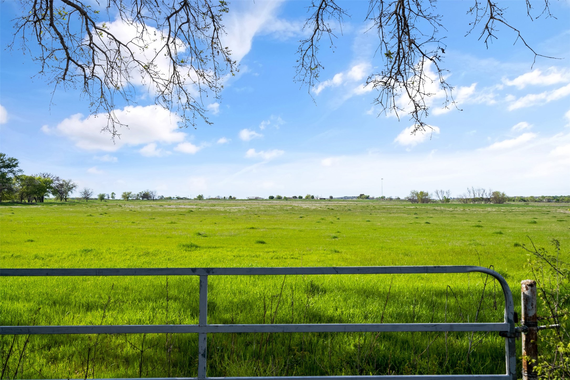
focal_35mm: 35
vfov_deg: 37.9
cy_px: 190
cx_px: 285
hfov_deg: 54.4
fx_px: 554
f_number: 9
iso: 250
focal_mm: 35
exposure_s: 1/500
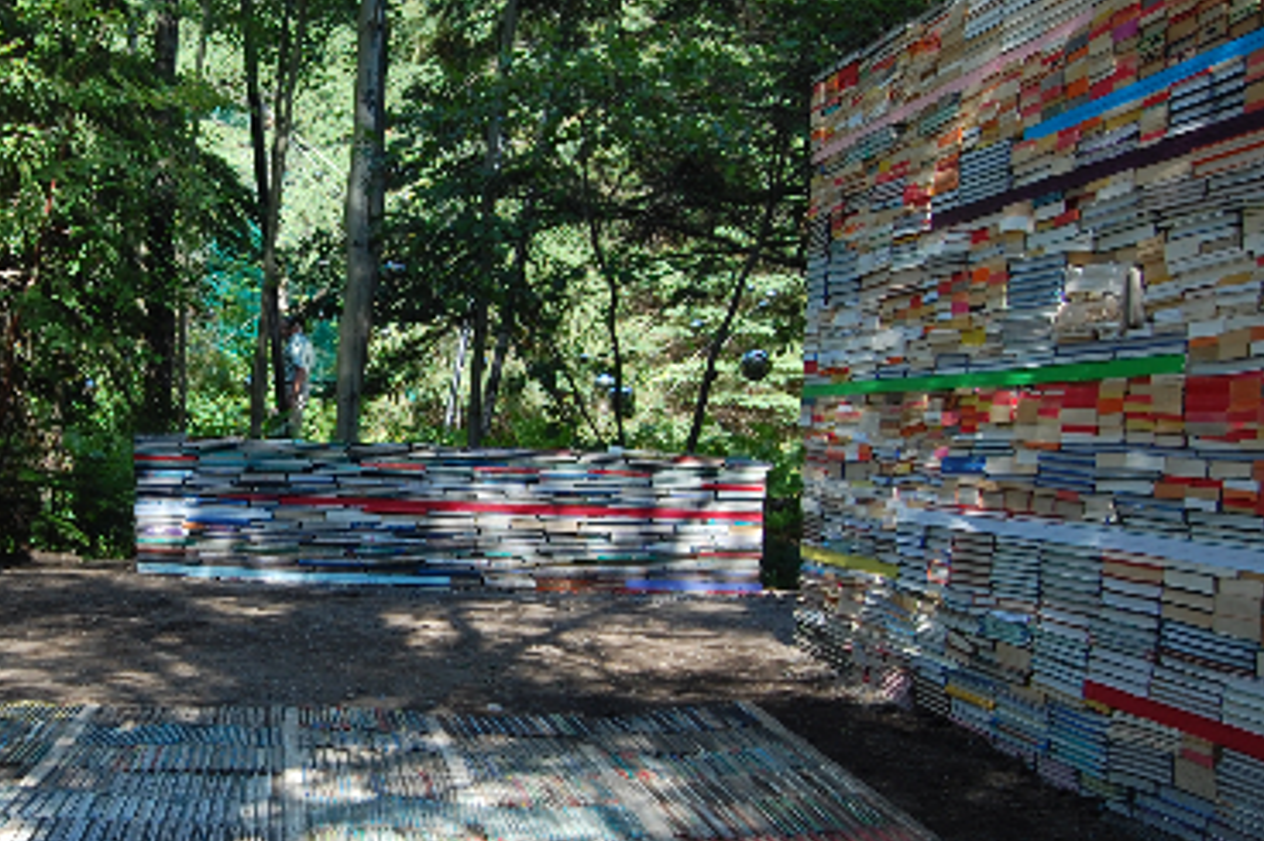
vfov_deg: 28.6
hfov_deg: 40.0
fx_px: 1649
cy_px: 426
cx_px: 230
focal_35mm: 47
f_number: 5.6
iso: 200
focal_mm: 18
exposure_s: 1/125
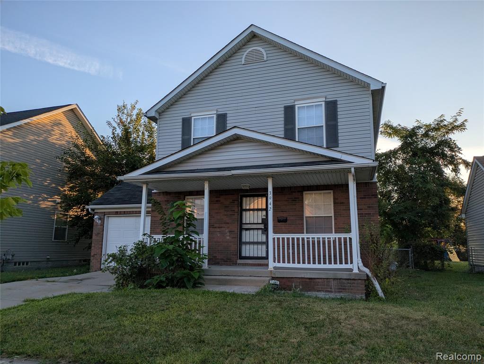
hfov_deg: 69.4
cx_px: 242
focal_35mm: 25
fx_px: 350
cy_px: 182
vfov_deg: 54.9
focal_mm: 5.43
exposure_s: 1/1185
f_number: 1.89
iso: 42
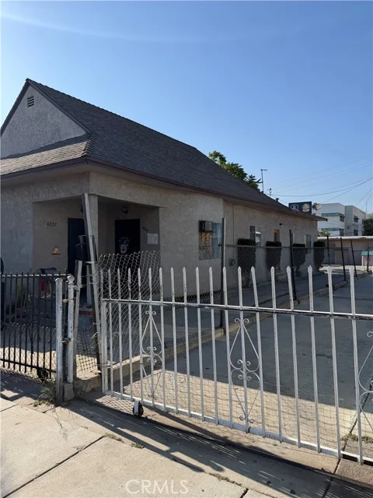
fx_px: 345
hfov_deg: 56.8
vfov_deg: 71.6
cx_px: 186
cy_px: 249
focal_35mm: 24
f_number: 1.78
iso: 100
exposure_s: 1/5319
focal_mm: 6.76
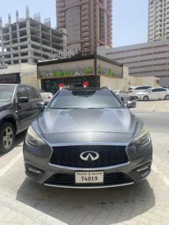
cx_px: 84
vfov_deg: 67.3
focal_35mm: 26
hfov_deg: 53.1
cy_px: 112
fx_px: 169
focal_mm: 4.25
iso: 32
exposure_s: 1/2890
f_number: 1.8
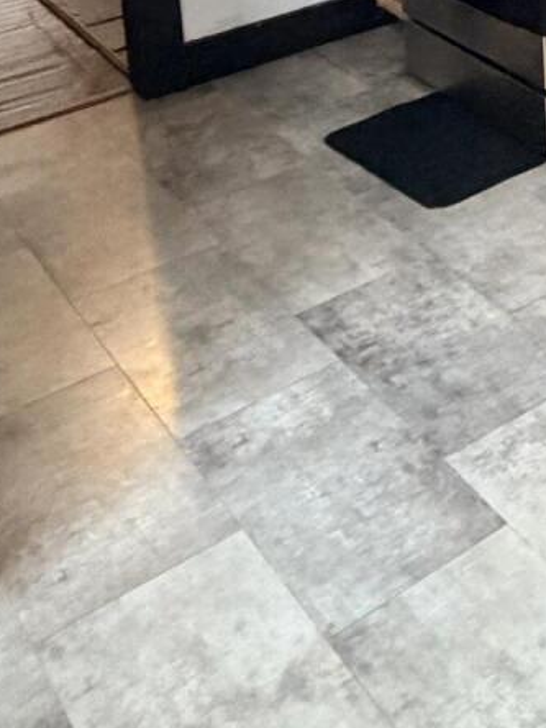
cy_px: -256
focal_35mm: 63
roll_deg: +0.1
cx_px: 877
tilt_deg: -10.9
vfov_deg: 25.7
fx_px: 1325
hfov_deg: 19.5
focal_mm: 2.22
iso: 500
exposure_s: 1/60
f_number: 2.2
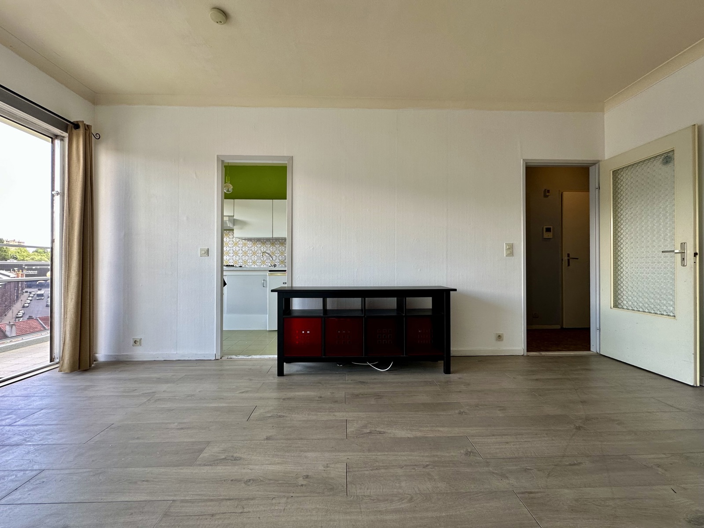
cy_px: 264
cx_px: 352
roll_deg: +0.2
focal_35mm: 14
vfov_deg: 85.7
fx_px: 285
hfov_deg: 102.1
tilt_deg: +1.0
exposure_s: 1/99
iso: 64
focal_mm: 2.22
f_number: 2.2
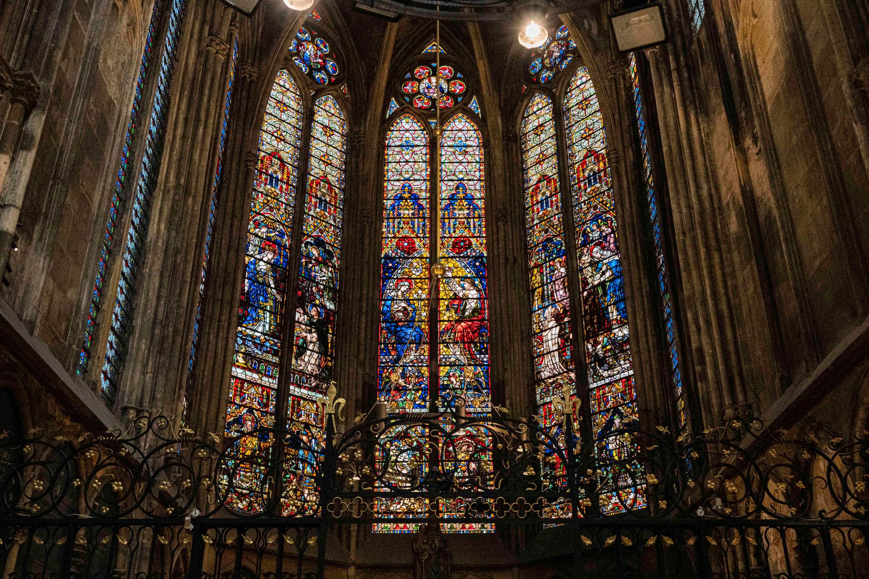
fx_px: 893
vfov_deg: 35.9
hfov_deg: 51.9
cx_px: 434
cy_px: 290
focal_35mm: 37
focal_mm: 37
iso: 20000
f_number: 5.6
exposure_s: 1/500
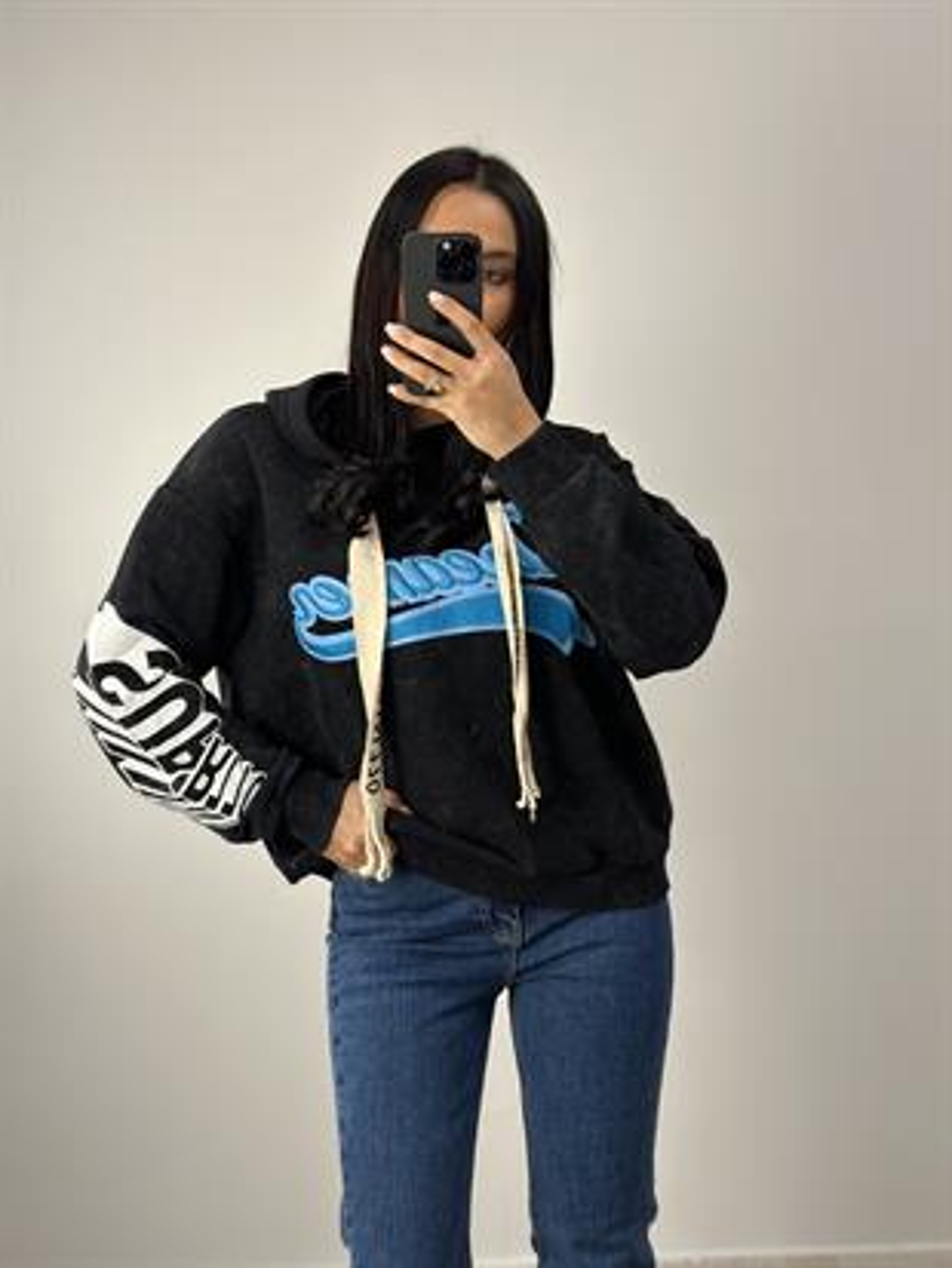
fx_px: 1759
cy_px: 634
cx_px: 476
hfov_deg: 30.3
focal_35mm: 48
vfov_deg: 39.6
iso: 80
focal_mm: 6.86
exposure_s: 1/50
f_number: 1.78
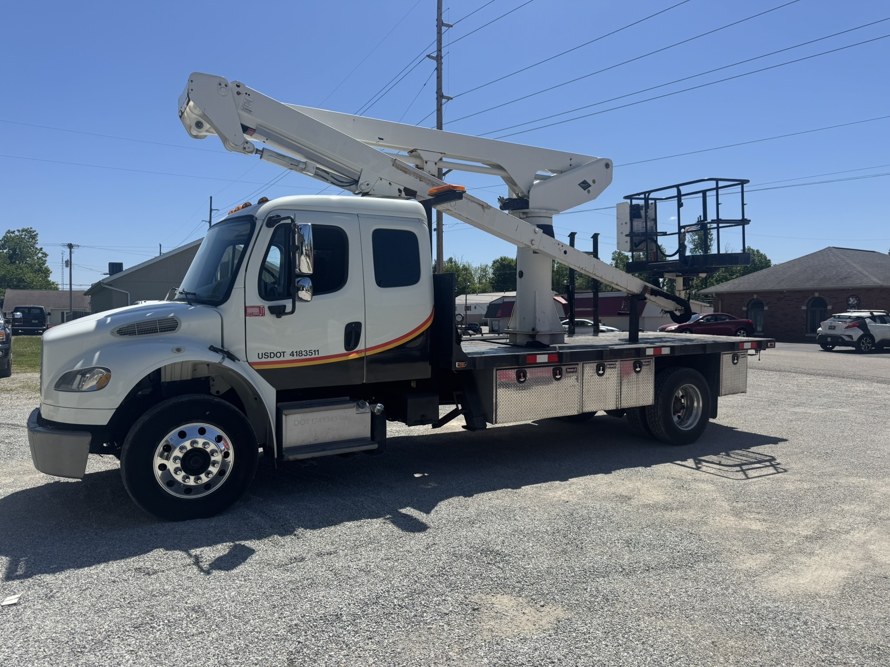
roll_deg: -0.1
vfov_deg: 56.8
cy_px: 334
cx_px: 445
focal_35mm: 24
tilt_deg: -2.4
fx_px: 617
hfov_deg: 71.6
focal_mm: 6.76
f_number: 1.78
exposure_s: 1/6410
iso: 80
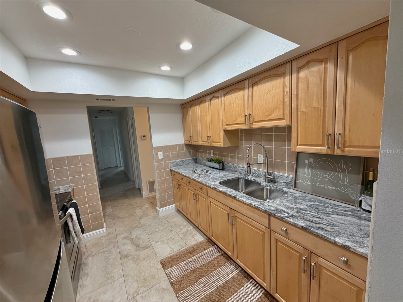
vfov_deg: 85.7
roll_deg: +4.6
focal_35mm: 14
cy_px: 151
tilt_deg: -6.2
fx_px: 163
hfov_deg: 102.1
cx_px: 202
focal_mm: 2.22
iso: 250
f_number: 2.2
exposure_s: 1/120
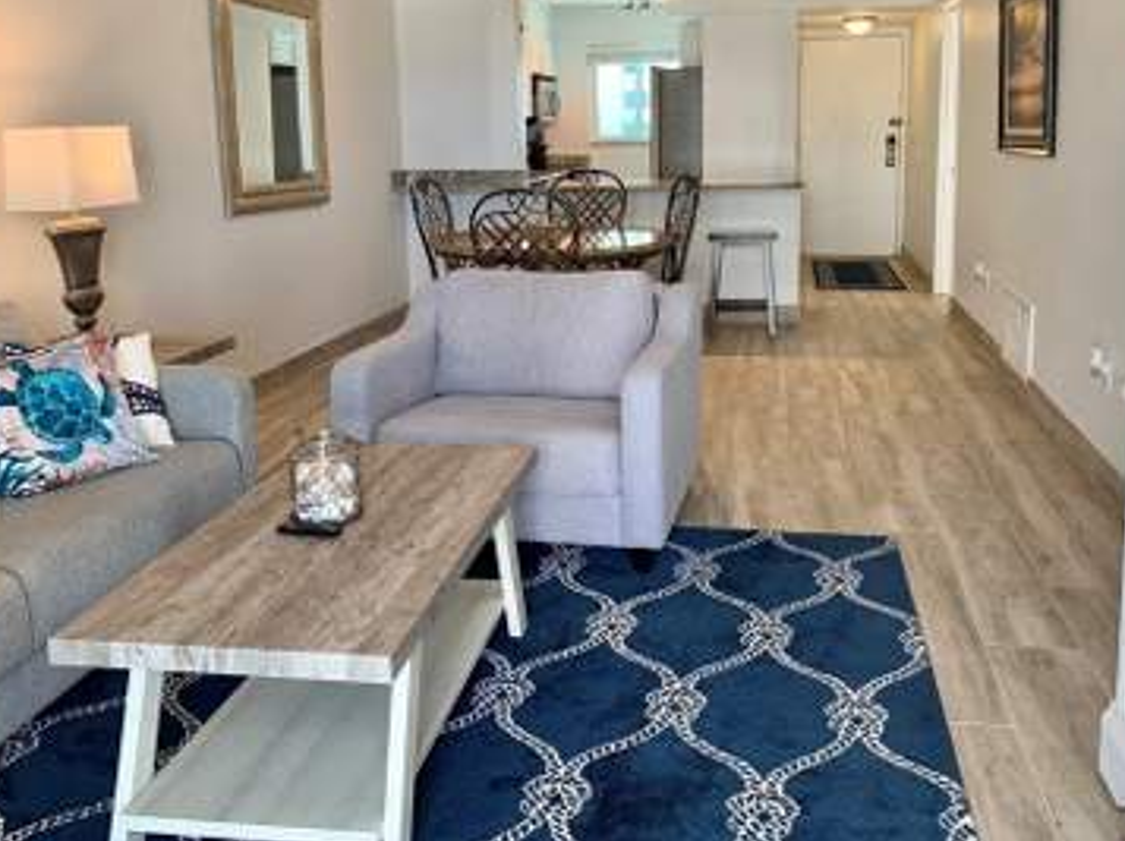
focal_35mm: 35
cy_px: 306
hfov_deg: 52.6
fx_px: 1136
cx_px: 611
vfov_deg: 40.3
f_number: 1.8
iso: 50
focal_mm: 4.25
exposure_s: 1/60
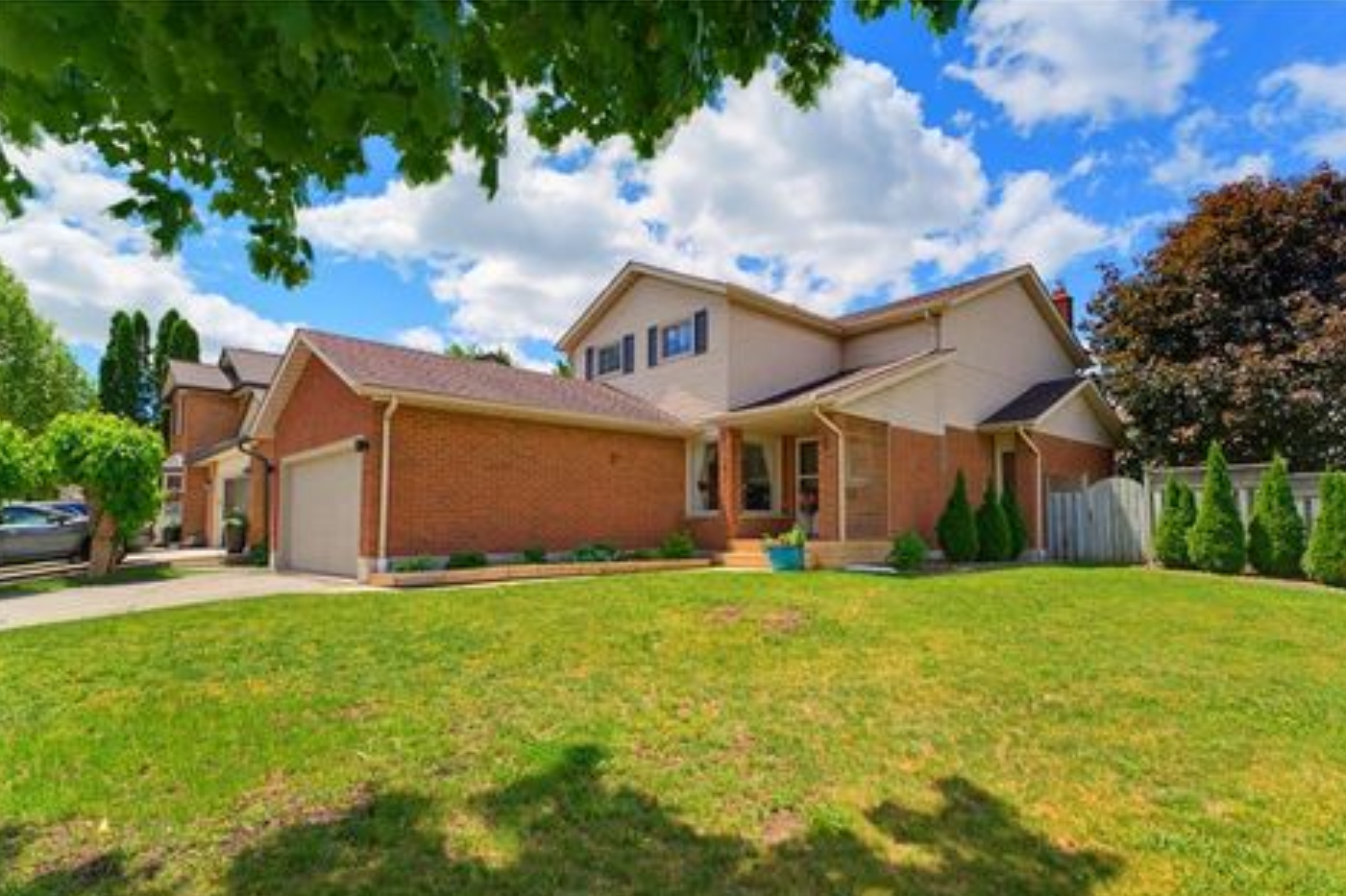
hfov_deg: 100.3
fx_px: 561
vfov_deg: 77.2
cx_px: 709
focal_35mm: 15
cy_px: 477
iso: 400
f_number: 8
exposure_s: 1/200
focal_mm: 14
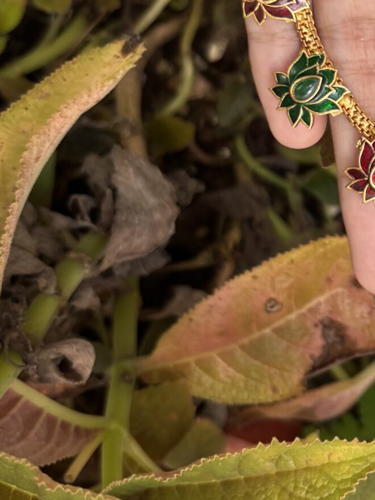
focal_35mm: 76
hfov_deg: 18.3
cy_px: 84
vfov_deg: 25.1
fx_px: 1098
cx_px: 465
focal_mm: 5.96
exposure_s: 1/121
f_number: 1.6
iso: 40
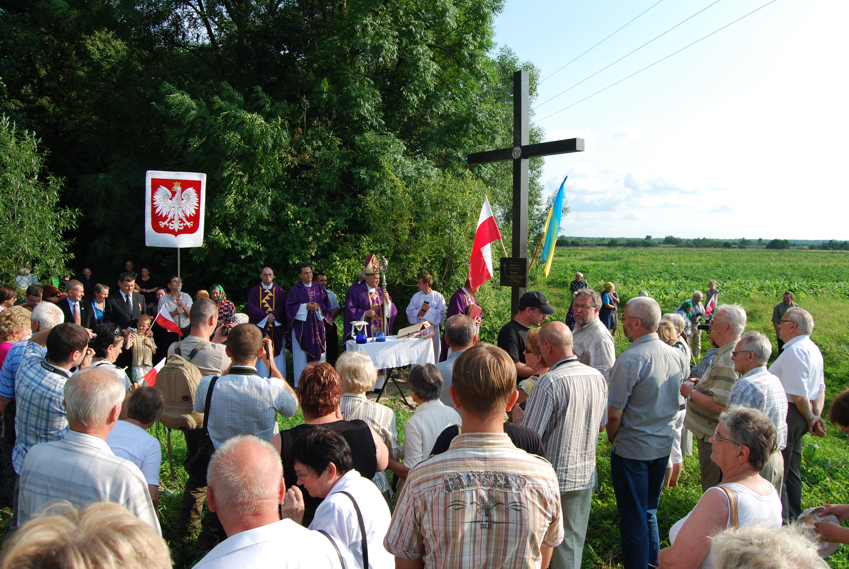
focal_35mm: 27
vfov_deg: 48.0
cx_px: 424
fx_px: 638
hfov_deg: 67.3
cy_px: 284
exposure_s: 1/200
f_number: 7.1
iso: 100
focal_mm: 18
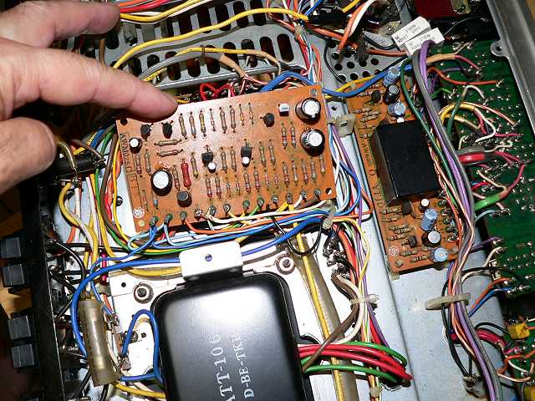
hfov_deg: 51.4
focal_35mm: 36
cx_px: 268
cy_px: 200
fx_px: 556
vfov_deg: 39.7
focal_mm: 6
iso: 100
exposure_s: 1/50
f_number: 2.8
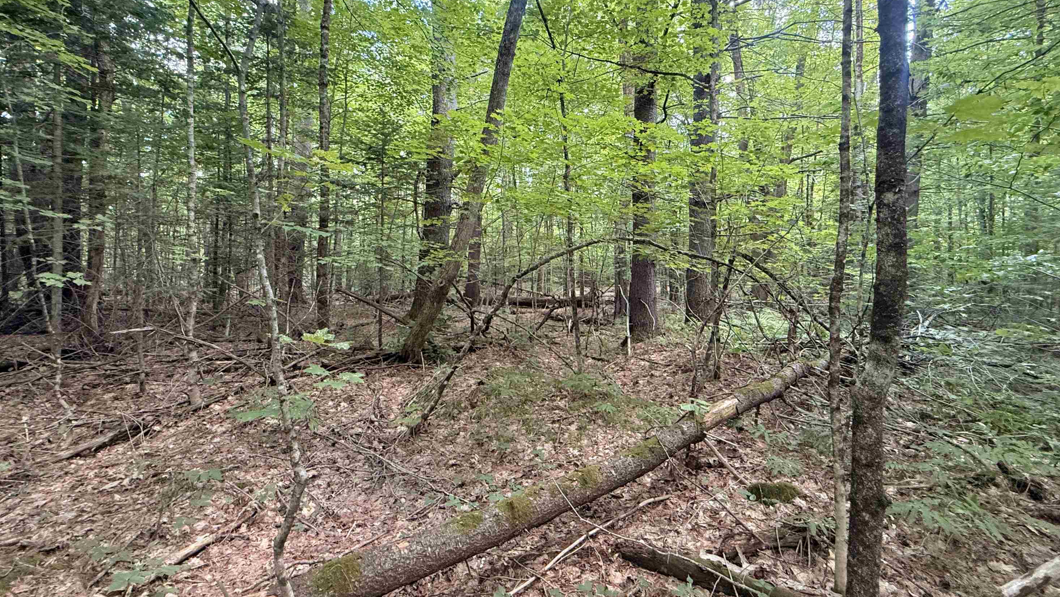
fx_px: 450
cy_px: 245
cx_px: 550
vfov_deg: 66.6
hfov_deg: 99.3
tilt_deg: -0.1
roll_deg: -0.5
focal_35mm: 16
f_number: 2.2
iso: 500
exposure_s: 1/60
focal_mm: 2.22
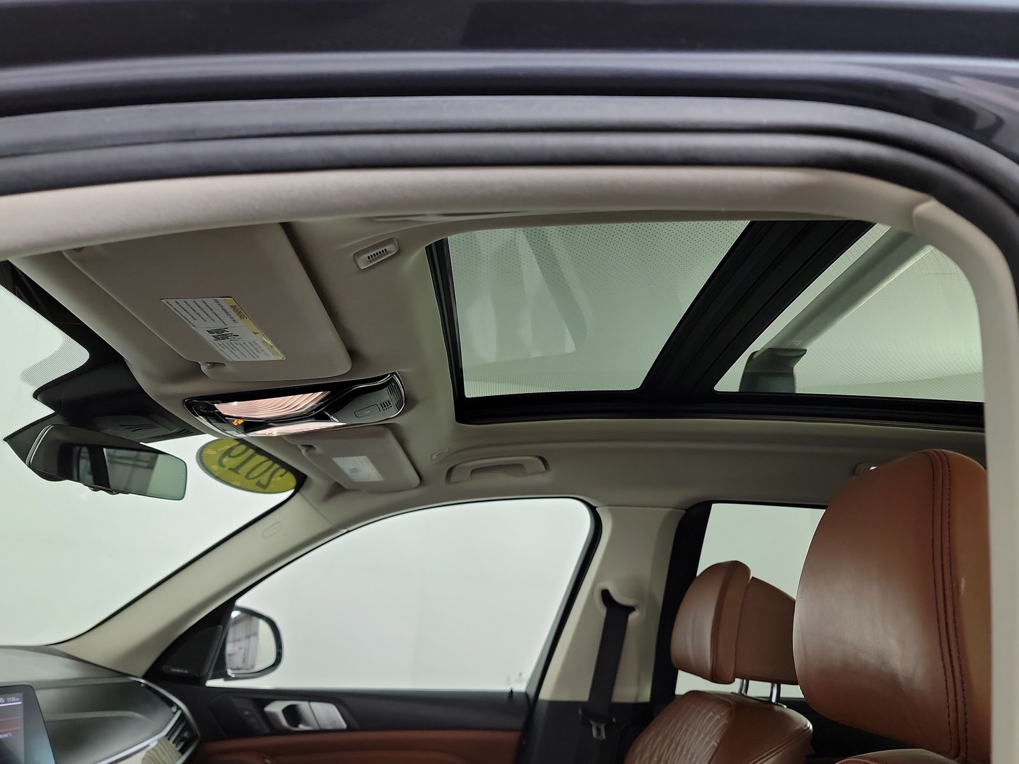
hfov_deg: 69.4
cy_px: 387
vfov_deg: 54.9
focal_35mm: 25
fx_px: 736
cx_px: 501
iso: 260
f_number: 1.8
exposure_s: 1/59
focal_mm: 6.7
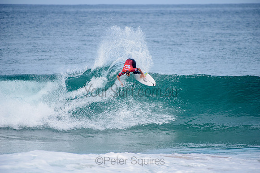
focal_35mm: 500
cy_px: 86
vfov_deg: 2.8
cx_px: 130
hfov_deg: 4.1
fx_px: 3612
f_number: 5.6
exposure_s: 1/2000
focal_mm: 500
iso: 250
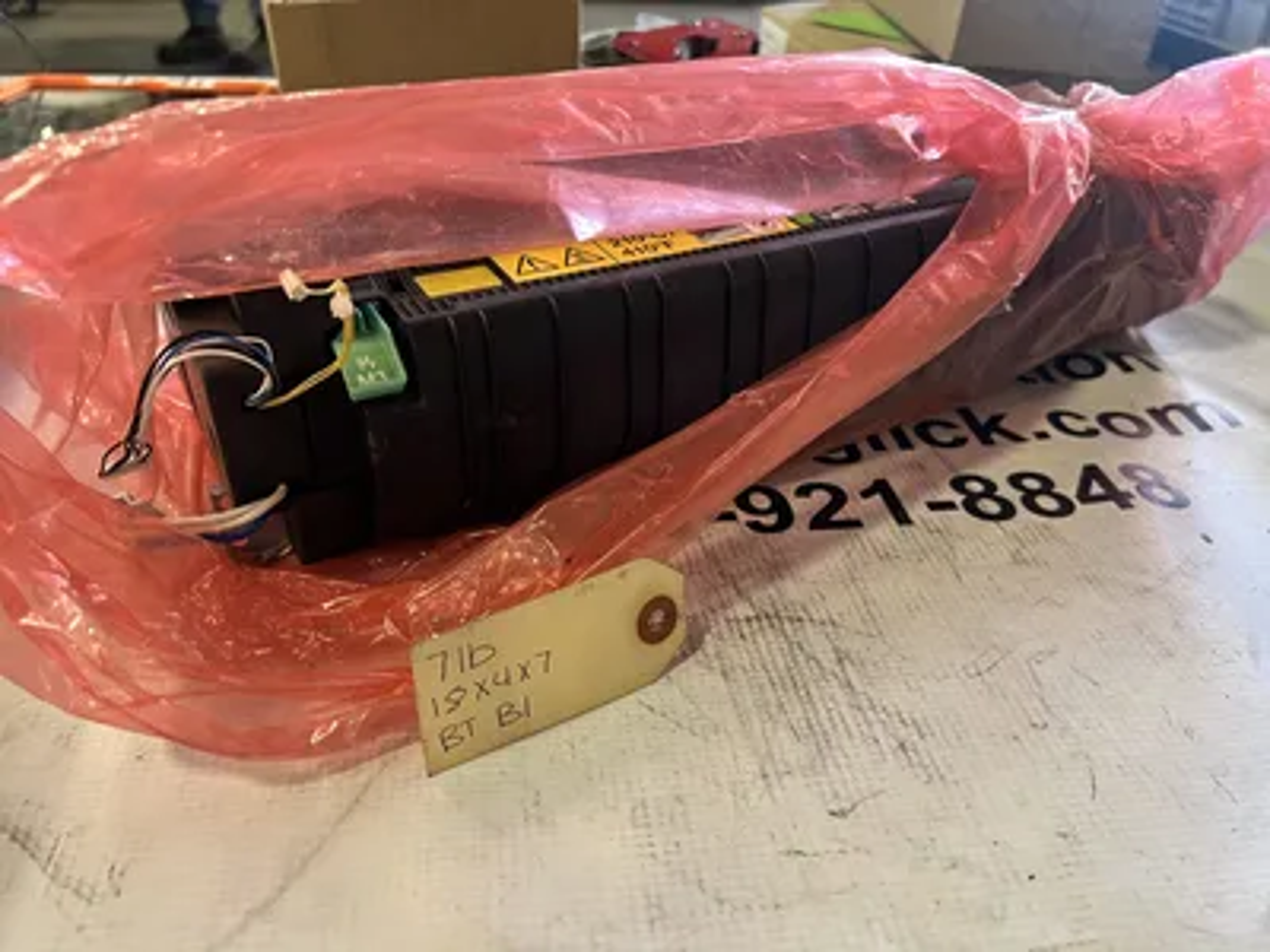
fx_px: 954
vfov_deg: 53.1
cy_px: 476
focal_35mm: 26
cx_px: 635
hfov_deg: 67.3
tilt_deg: -34.8
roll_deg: -2.2
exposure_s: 1/60
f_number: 1.5
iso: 200
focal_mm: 5.7
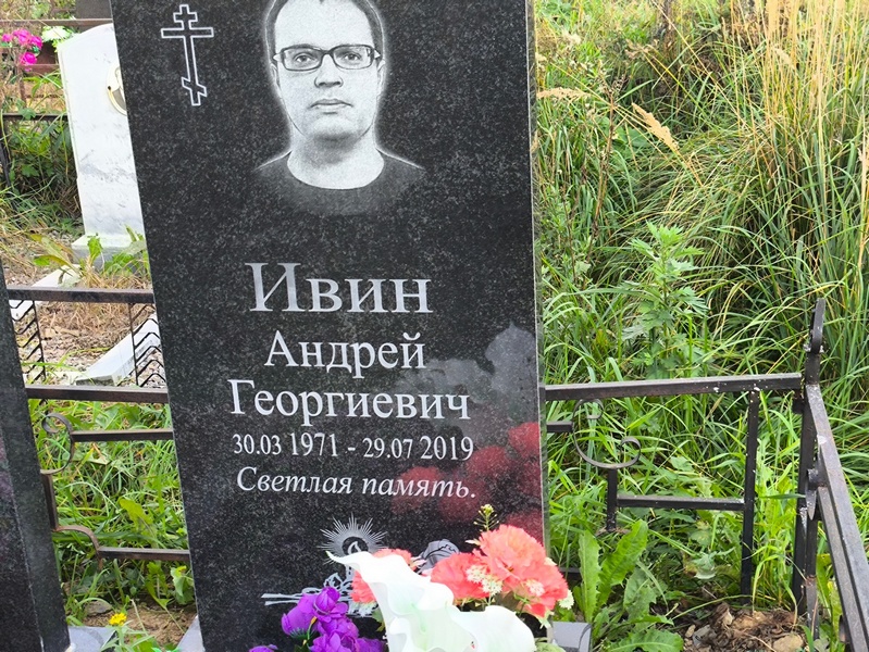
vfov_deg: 29.1
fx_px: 1256
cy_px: 326
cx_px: 434
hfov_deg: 38.2
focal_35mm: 50
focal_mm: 4.71
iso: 50
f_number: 1.7
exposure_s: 1/194
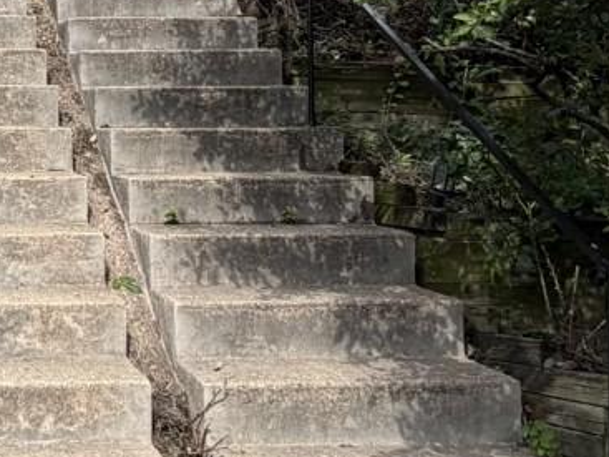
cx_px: -88
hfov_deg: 30.6
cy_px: 103
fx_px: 967
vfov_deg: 26.1
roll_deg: +0.5
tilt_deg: +4.5
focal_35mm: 55
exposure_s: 1/569
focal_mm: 2.22
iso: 40
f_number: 2.2
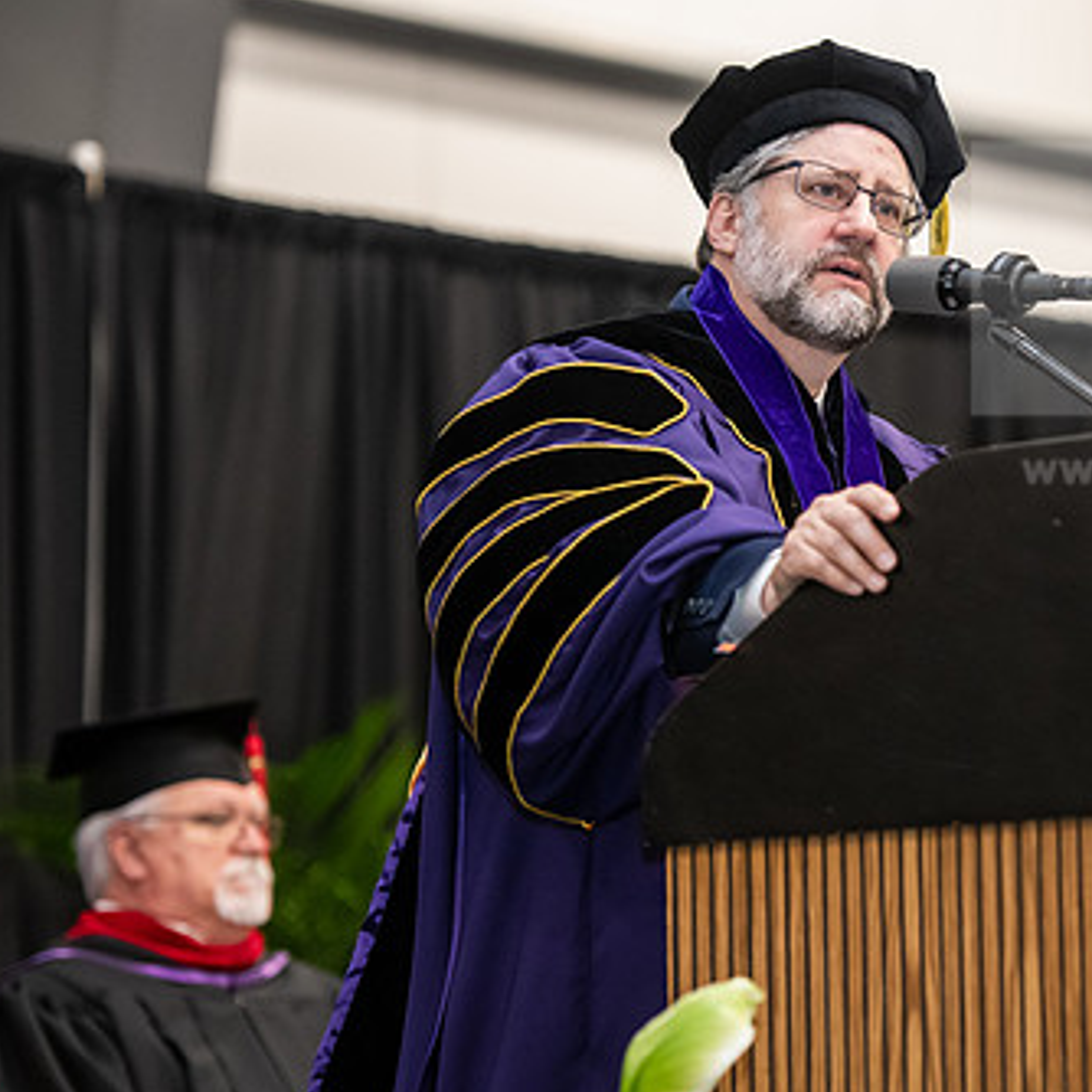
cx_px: 873
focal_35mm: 180
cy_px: 538
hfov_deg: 9.7
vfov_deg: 9.7
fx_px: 6424
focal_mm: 122
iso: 3200
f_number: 3.2
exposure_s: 1/200
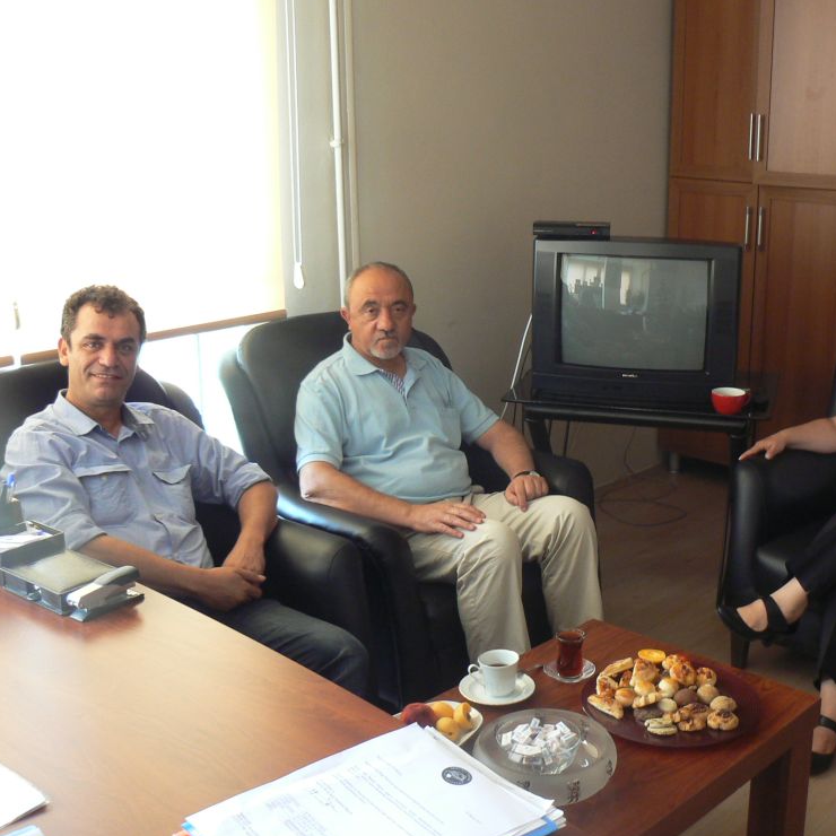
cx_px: 547
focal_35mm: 43
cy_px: 423
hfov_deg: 38.8
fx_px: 1175
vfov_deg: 39.2
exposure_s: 1/30
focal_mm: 6
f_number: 2.8
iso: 160
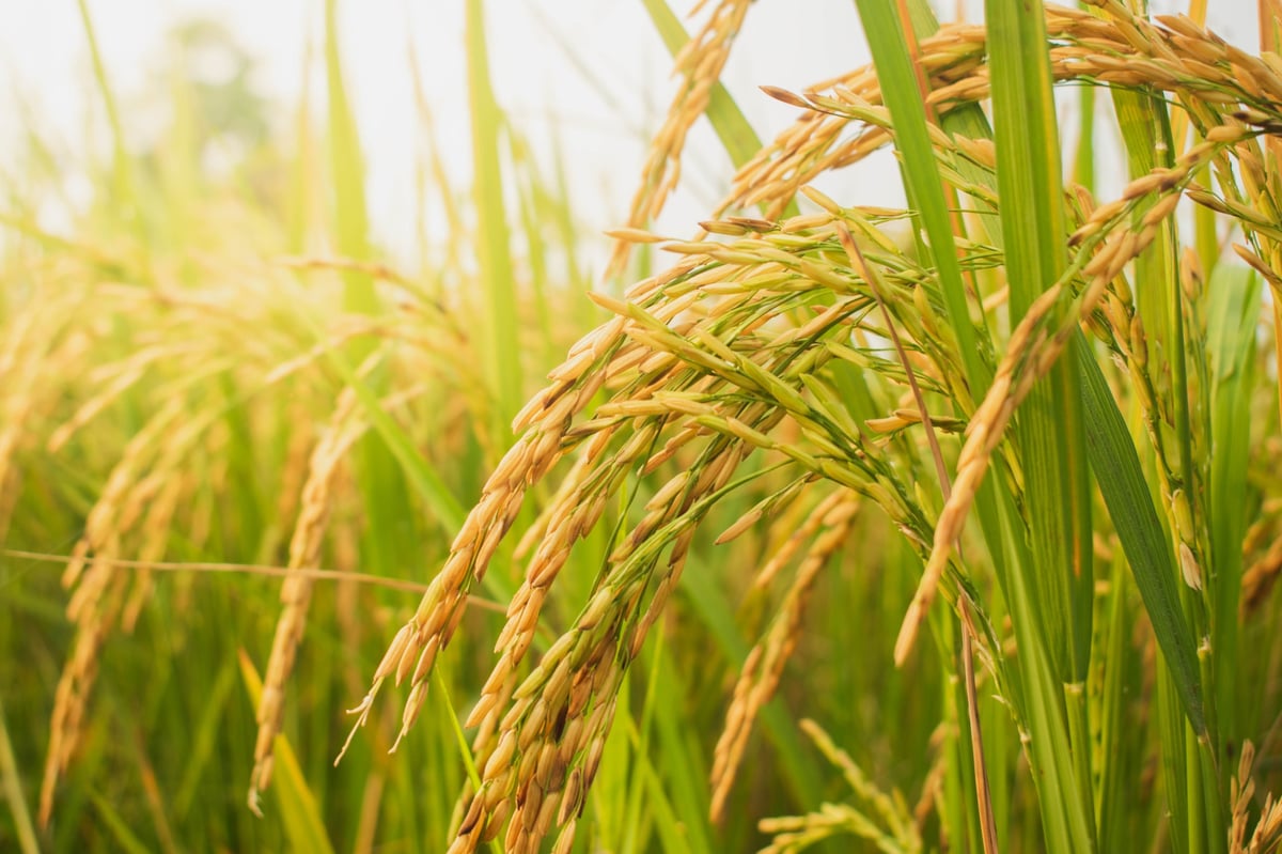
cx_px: 641
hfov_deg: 38.9
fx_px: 1815
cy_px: 427
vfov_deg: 26.5
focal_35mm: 51
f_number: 5.6
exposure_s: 1/125
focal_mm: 34
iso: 100
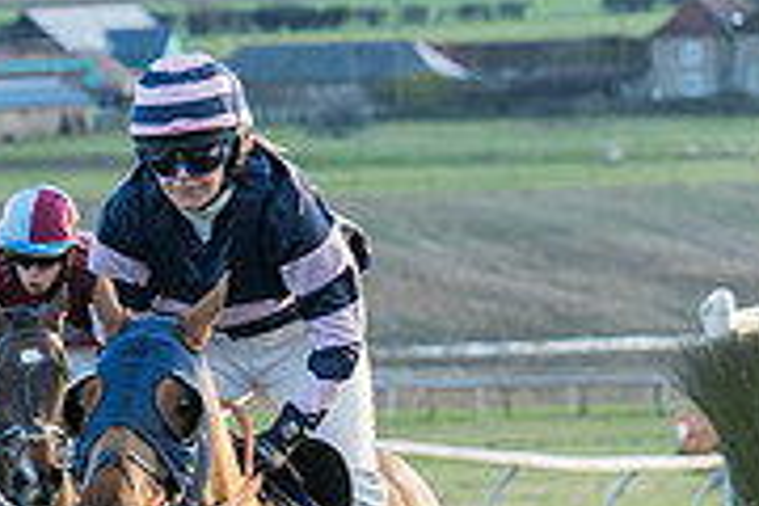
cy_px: 553
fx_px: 13408
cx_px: -739
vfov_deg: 2.2
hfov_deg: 3.2
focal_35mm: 636
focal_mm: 117
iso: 800
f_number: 4
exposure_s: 1/1000
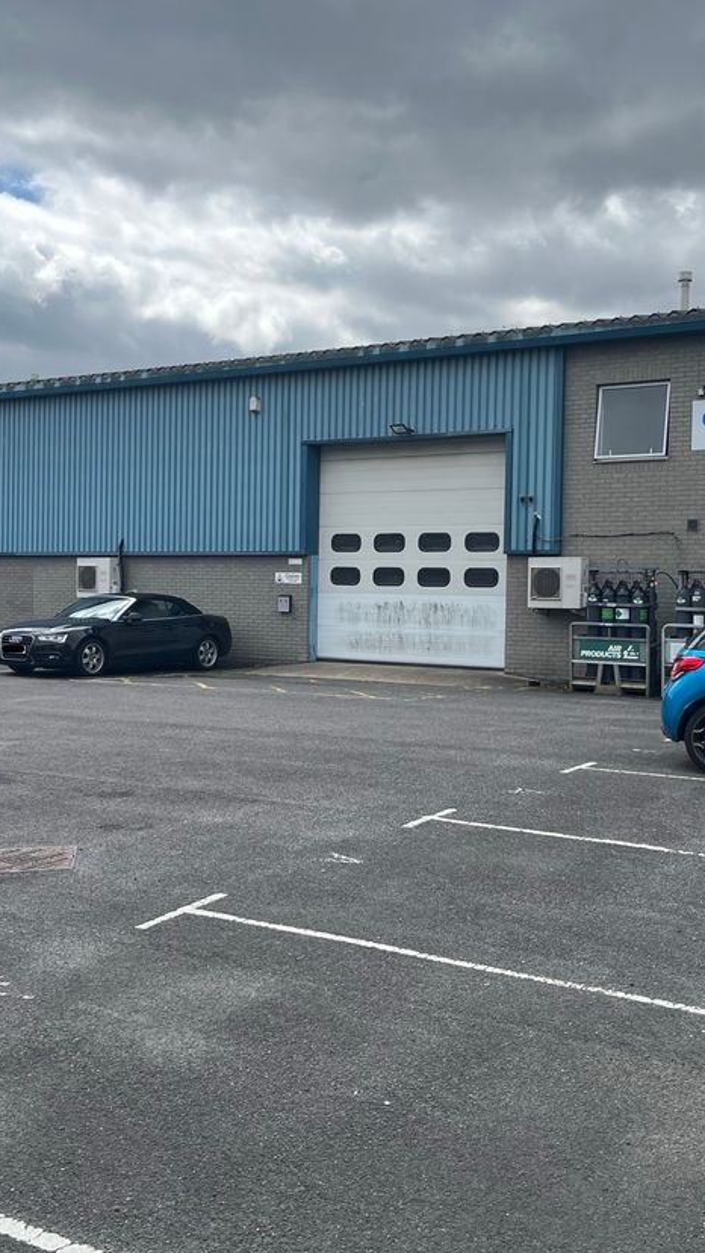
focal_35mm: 38
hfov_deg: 31.2
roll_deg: -1.3
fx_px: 1262
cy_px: 629
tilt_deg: -0.1
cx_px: 362
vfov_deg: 52.8
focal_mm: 5.1
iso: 50
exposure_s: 1/3311
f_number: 1.6
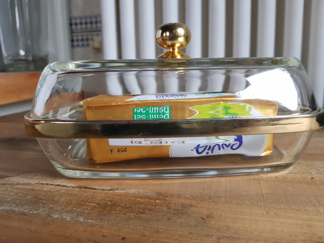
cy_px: 122
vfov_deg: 53.1
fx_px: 243
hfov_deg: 67.3
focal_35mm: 26
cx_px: 162
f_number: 1.7
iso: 200
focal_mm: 4.2
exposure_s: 1/30
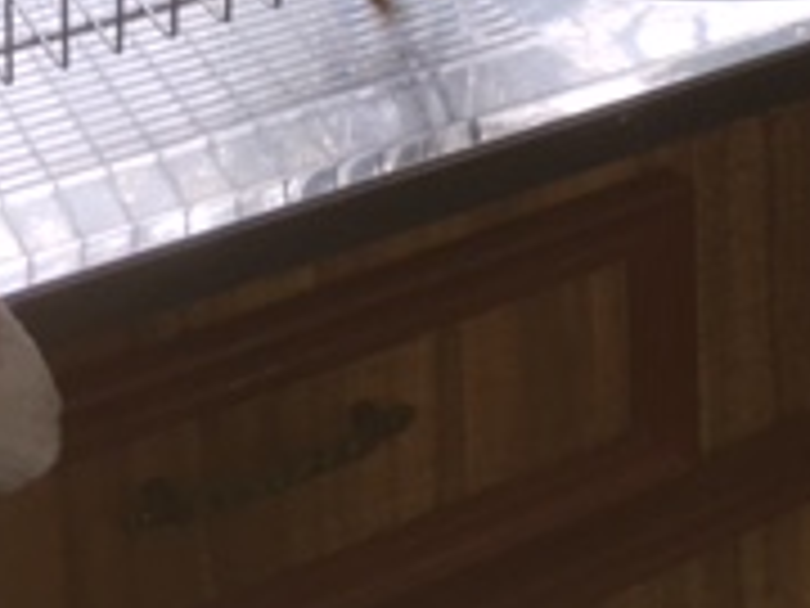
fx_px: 2410
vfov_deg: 13.2
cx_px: 1130
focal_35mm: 103
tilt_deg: -16.4
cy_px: -423
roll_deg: -3.5
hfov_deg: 17.6
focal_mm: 4.15
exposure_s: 1/33
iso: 25
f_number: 2.2
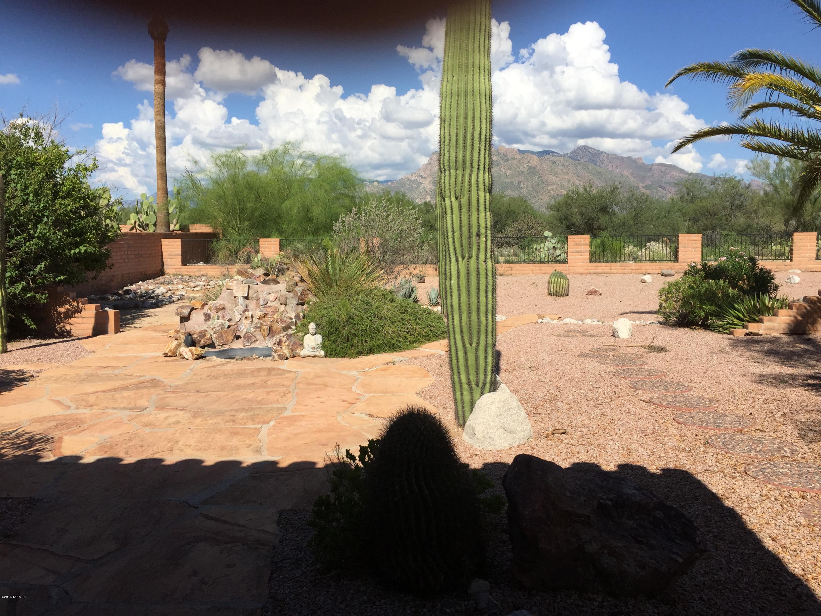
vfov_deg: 48.2
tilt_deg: -5.6
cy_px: 308
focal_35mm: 29
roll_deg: -0.8
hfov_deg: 61.7
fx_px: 688
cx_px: 410
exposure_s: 1/3049
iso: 32
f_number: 2.2
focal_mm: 4.15
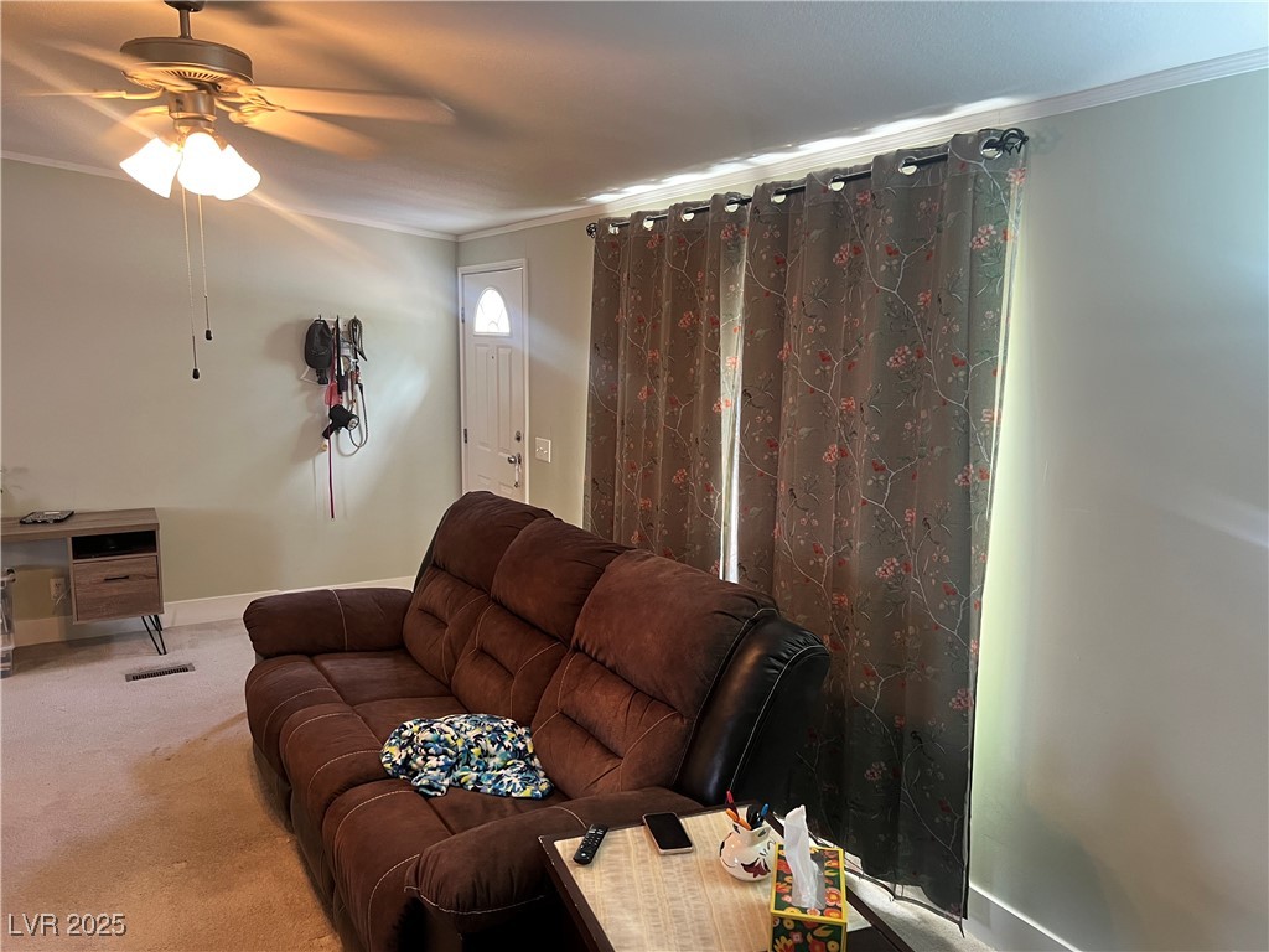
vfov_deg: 53.1
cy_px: 476
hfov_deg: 67.3
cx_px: 634
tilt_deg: -9.1
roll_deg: -1.3
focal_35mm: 26
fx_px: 953
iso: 200
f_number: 1.5
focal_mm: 5.7
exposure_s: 1/60
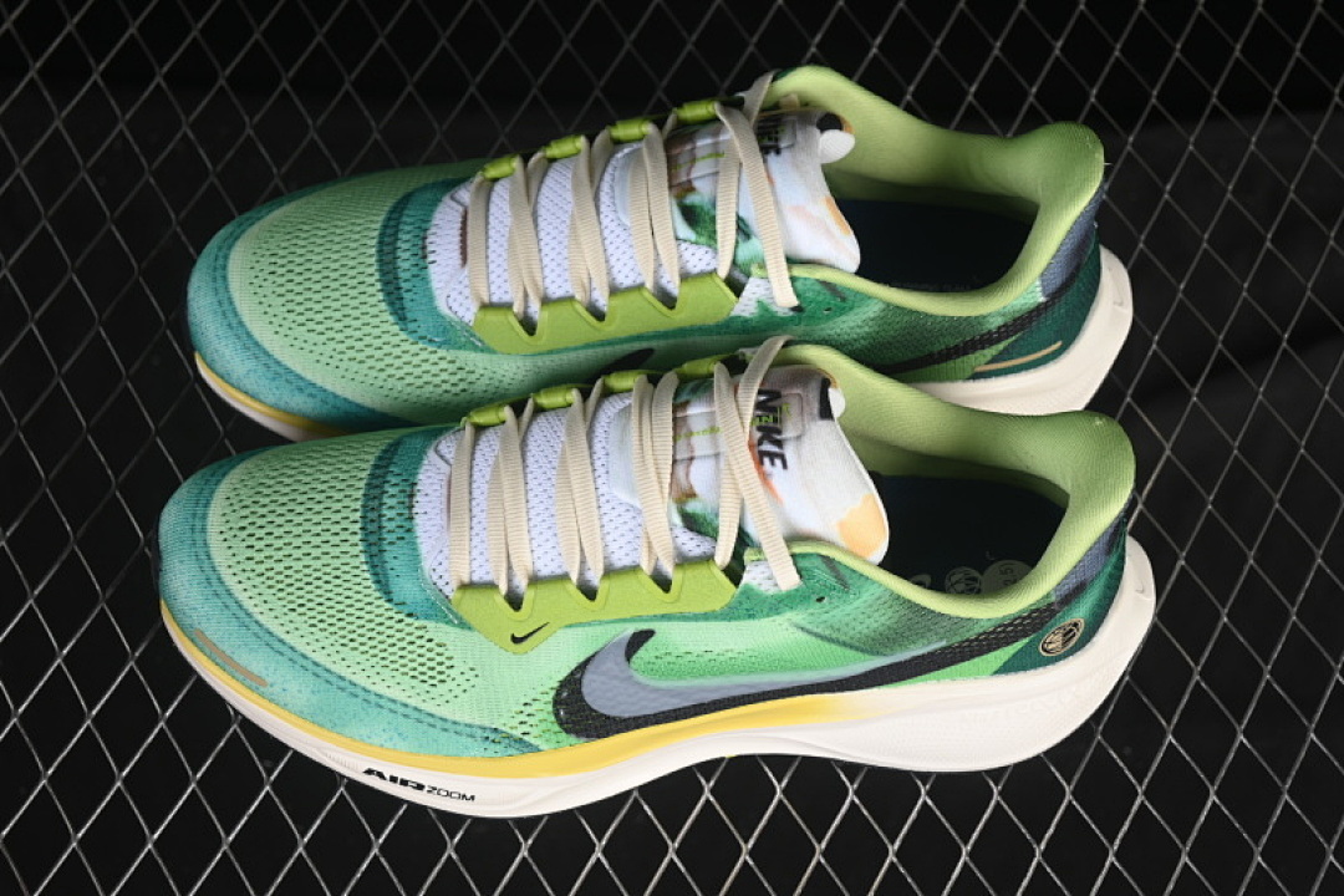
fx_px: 2800
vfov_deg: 18.2
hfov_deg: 27.0
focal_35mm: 75
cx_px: 672
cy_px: 448
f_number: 7.1
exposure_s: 1/80
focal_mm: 50
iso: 160
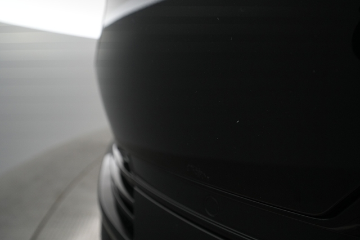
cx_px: 180
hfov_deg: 65.5
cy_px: 120
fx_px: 280
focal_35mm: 28
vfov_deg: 46.4
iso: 2000
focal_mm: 28
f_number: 4.5
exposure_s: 1/125
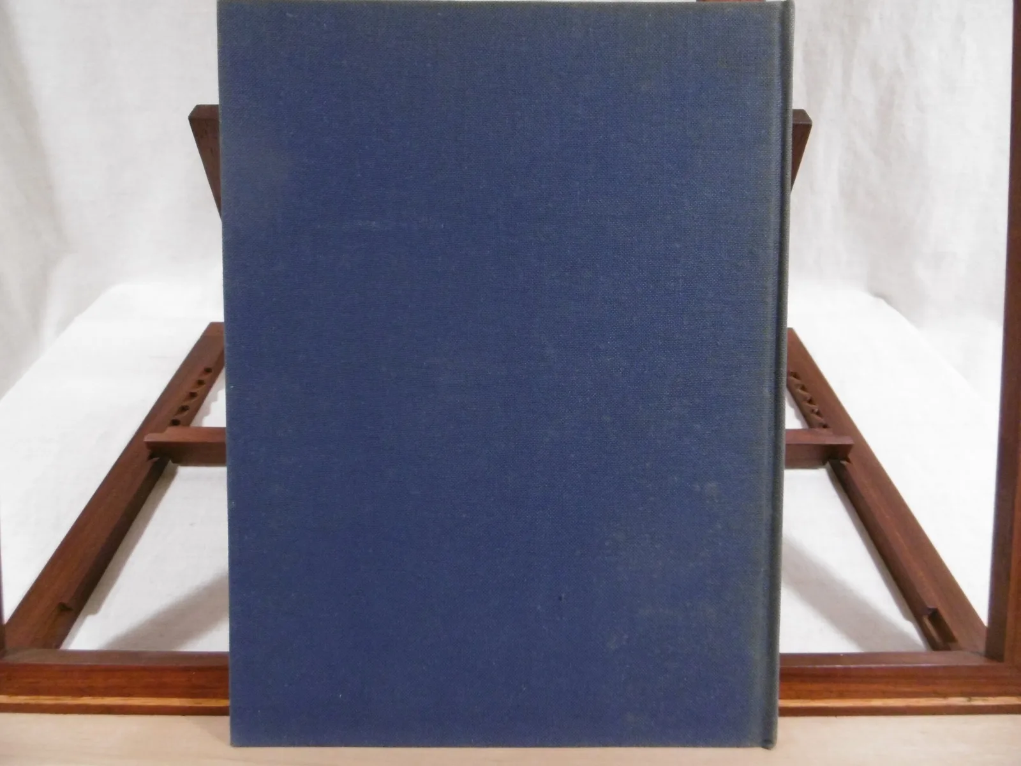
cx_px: 510
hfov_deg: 71.6
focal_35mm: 24
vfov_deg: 56.8
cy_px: 383
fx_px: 708
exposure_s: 1/25
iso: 400
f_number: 3.1
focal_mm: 4.3
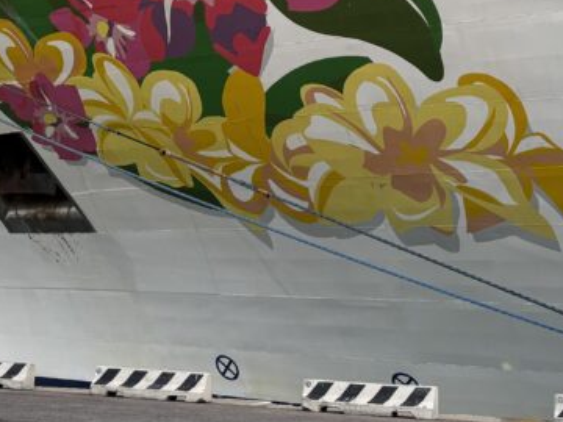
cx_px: 120
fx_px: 1204
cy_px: 27
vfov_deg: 19.5
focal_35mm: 74
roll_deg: -1.3
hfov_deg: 25.9
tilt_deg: +9.2
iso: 100
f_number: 1.6
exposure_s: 1/121
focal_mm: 5.96
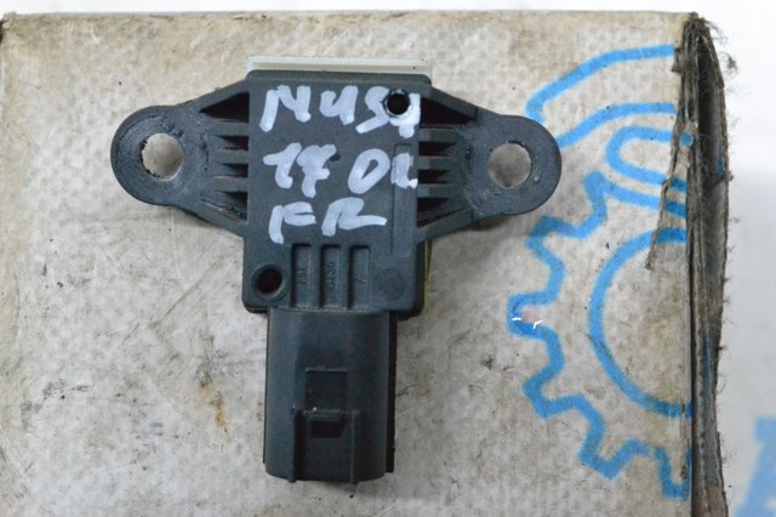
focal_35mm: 82
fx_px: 1777
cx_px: 388
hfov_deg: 24.6
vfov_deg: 16.5
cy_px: 258
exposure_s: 1/125
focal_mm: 55
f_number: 10
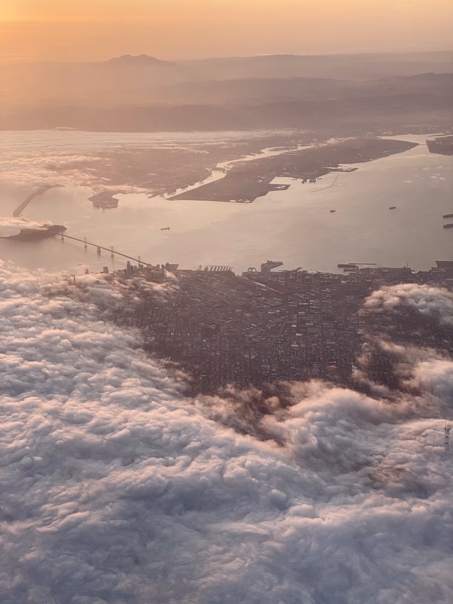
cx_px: 226
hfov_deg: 28.0
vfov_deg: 36.8
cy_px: 302
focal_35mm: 52
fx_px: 907
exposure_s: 1/347
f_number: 2
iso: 20
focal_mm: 6
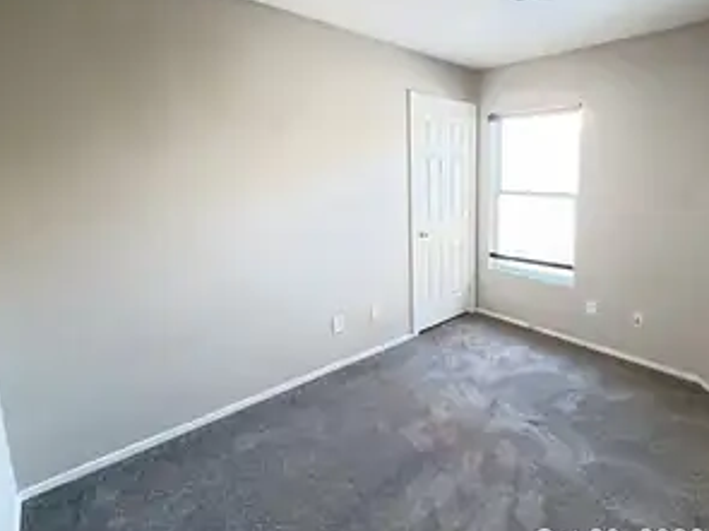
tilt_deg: -8.5
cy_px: 226
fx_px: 389
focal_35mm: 19
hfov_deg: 82.3
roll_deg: -0.9
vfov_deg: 68.3
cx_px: 461
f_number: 2.2
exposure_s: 1/30
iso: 2000
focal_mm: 2.22
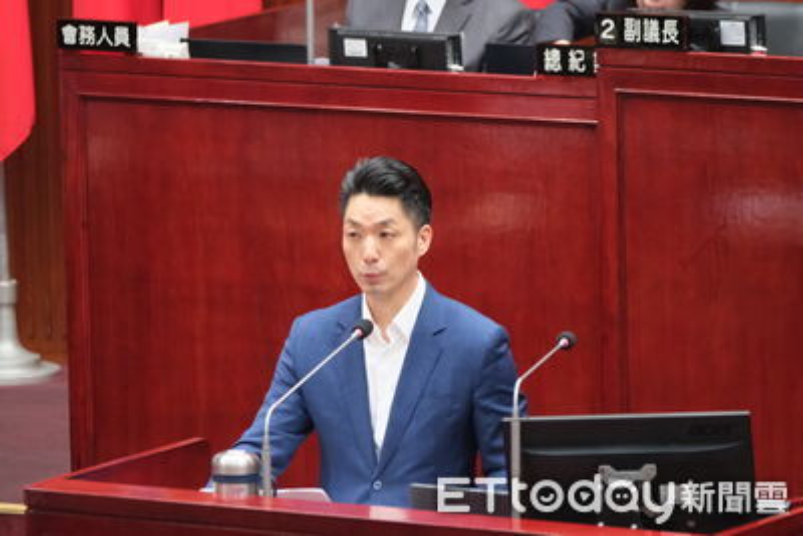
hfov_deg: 11.1
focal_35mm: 186
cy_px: 268
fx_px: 4150
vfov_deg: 7.4
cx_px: 402
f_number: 2.8
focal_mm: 124.3
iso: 1600
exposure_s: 1/250
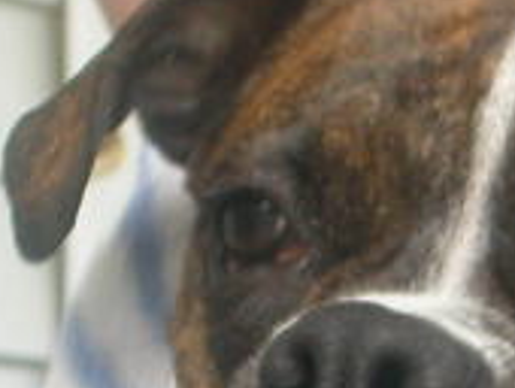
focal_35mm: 256
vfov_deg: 5.8
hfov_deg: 7.7
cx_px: 467
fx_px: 3814
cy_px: 515
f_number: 3.7
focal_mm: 10.4
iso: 100
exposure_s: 1/86.4
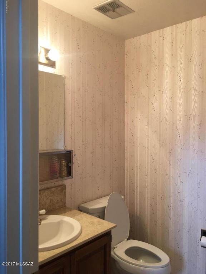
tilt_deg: -0.7
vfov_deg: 61.7
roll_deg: -0.5
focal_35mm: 29
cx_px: 103
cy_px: 137
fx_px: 230
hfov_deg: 48.2
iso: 32
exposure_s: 1/15
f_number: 2.2
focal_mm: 4.15
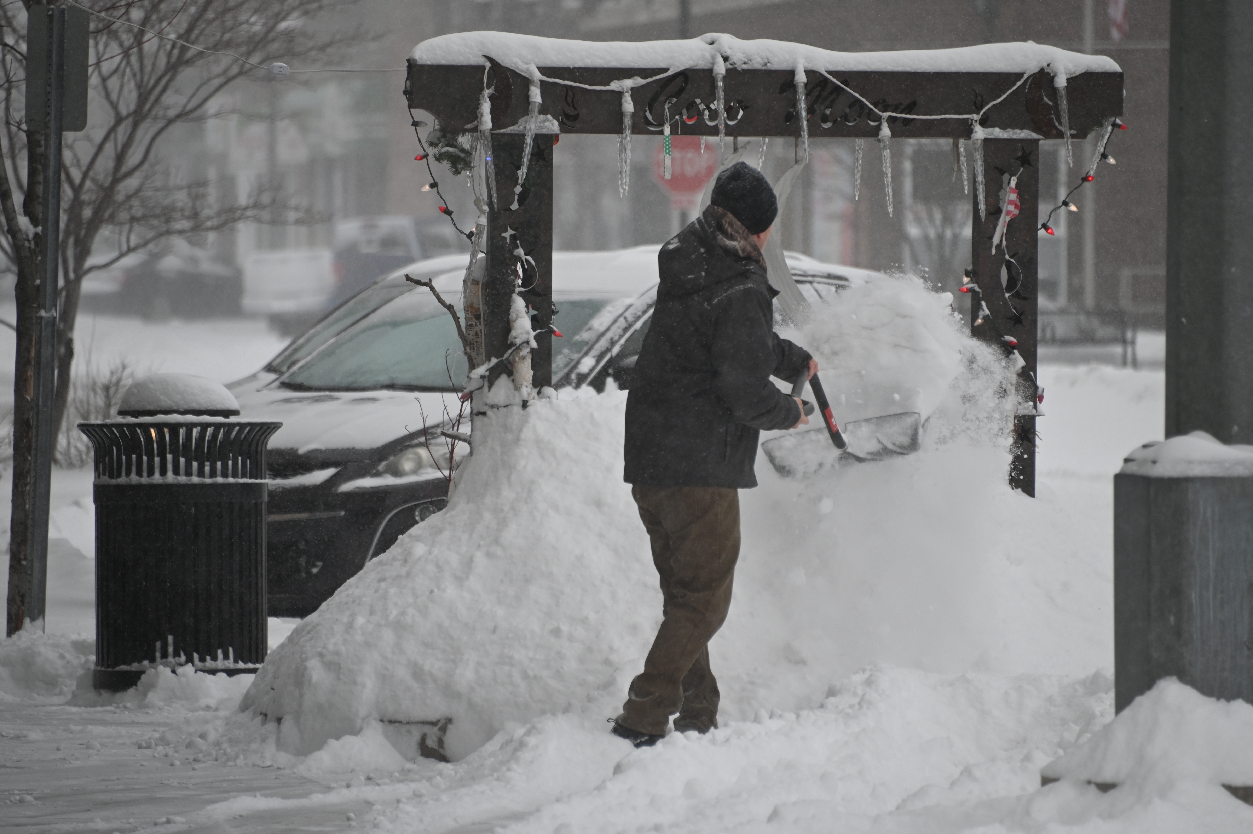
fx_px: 10434
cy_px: 417
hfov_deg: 6.9
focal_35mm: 300
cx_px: 626
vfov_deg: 4.6
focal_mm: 300
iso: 320
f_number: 5.6
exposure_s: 1/500
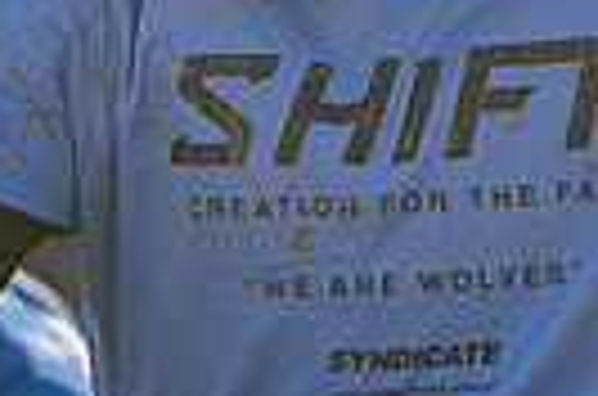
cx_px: 133
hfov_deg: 2.2
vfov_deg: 1.5
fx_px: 15362
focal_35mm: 927
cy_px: -177
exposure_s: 1/1250
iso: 320
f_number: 2.8
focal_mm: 160
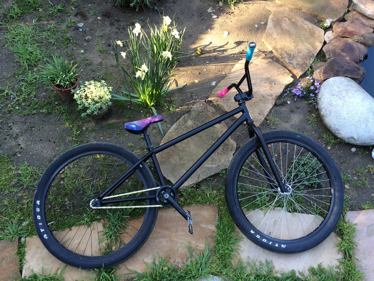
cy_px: 140
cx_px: 187
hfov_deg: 61.7
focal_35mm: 29
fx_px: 313
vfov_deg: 48.2
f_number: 2.2
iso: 32
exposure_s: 1/60
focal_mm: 4.15
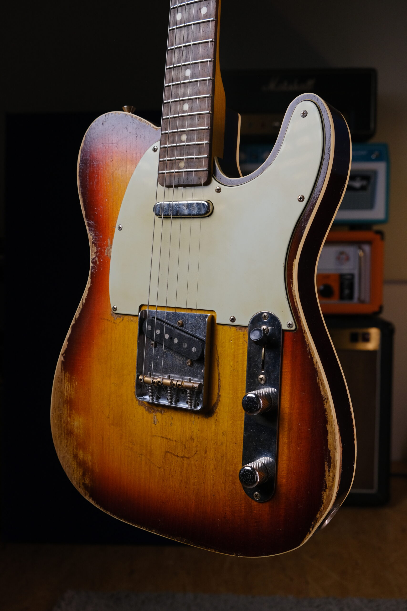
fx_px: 593
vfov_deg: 54.4
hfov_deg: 37.9
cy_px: 306
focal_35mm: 35
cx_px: 204
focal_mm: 23.3
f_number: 4.5
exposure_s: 1/250
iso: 800
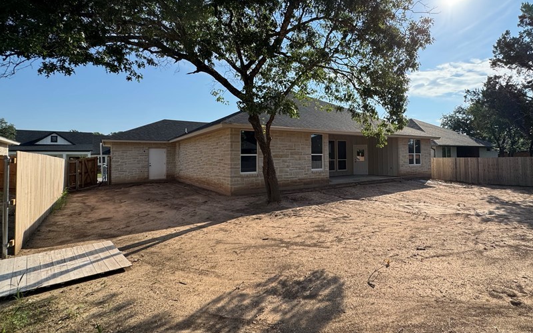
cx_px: 325
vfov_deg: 62.0
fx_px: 276
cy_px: 147
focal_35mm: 19
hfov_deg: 86.7
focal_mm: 2.22
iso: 50
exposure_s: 1/2028
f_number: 2.2
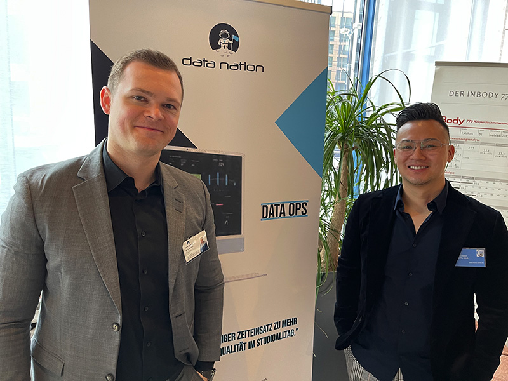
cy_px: 190
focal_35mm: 26
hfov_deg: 67.3
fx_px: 382
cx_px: 254
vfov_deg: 53.1
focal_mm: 5.1
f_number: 1.6
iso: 200
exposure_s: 1/50
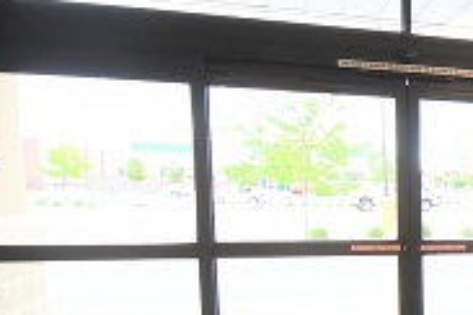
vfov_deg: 22.8
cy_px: 288
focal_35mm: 58
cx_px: 667
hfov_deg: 27.0
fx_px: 759
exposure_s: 1/40
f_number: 4.5
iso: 400
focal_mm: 11
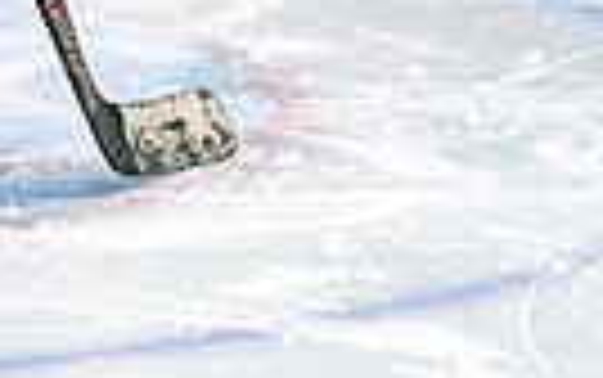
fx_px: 9013
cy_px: -398
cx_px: -500
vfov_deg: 2.4
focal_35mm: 548
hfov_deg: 3.8
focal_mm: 124
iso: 3200
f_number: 2.8
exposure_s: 1/1250
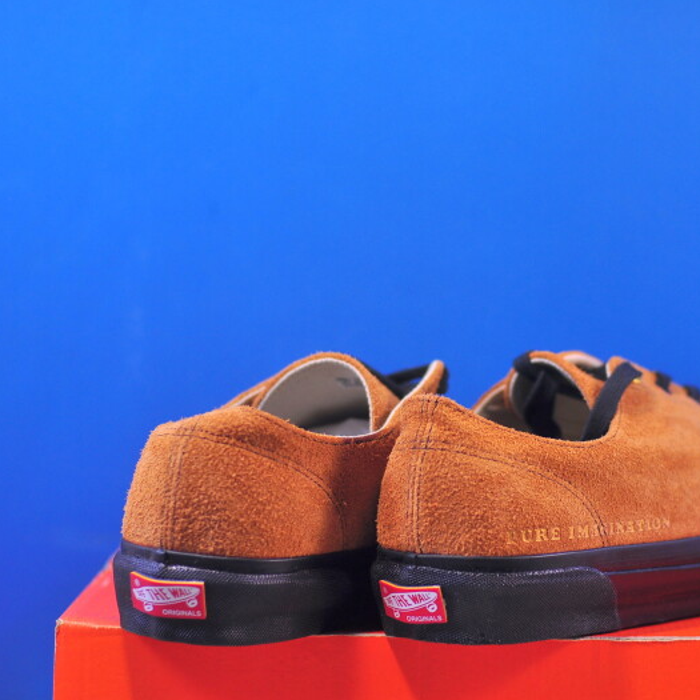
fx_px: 2219
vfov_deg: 17.9
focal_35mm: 97
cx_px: 504
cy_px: 351
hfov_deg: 17.8
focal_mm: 50
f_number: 2.2
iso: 250
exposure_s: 1/320
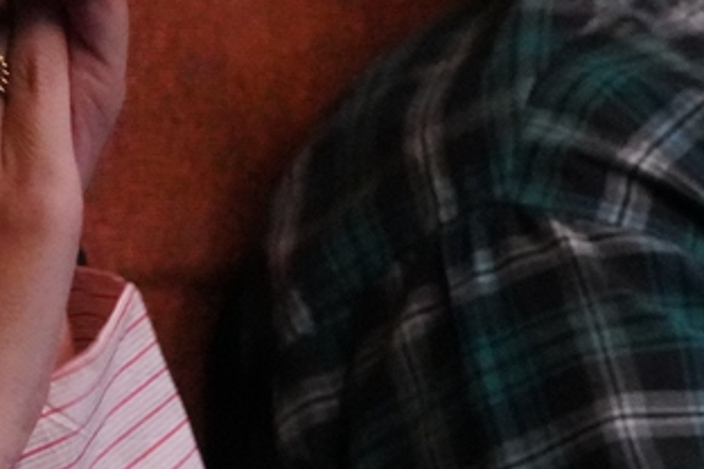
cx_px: -284
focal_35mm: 639
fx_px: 12495
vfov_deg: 2.1
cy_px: -170
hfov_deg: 3.2
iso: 12800
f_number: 8
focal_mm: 130
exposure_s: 1/80
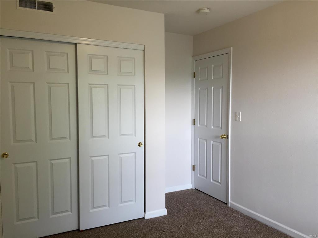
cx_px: 159
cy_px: 119
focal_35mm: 29
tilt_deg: -5.1
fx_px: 266
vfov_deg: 48.2
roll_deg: -0.2
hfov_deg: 61.7
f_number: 2.2
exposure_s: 1/30
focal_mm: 4.15
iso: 32
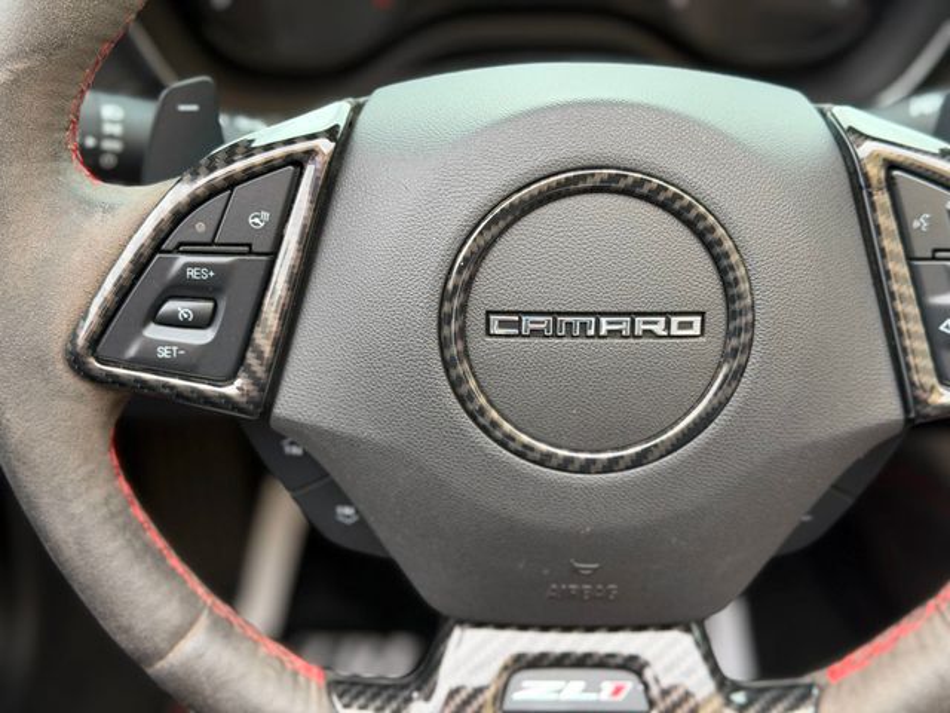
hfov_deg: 39.7
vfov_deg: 30.3
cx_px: 475
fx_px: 1317
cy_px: 356
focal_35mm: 48
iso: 64
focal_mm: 6.76
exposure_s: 1/189
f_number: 1.78
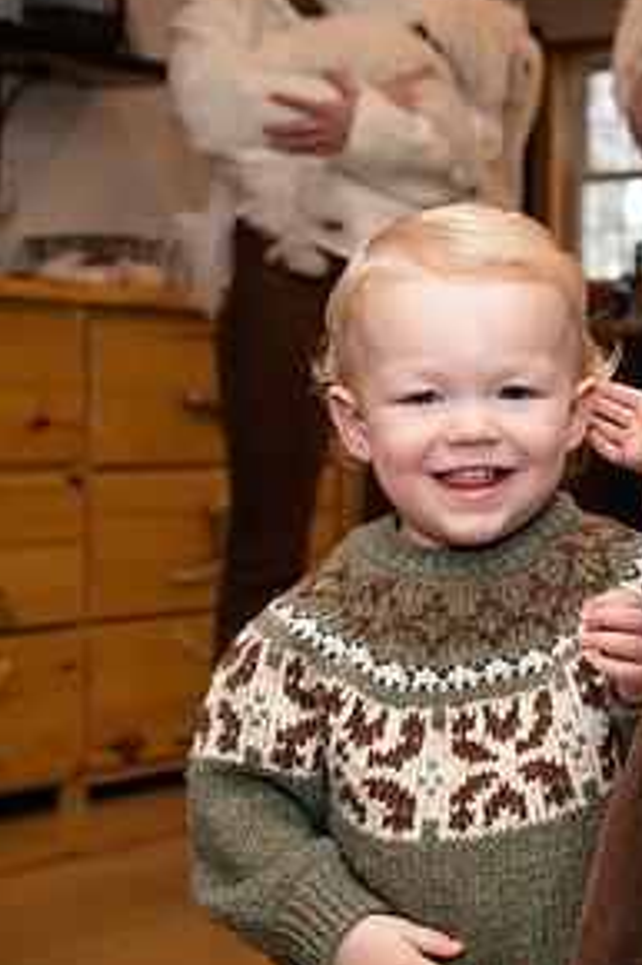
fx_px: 2303
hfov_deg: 15.4
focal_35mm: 86
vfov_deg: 23.6
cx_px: 748
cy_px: 591
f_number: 5
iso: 1000
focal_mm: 43
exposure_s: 1/250
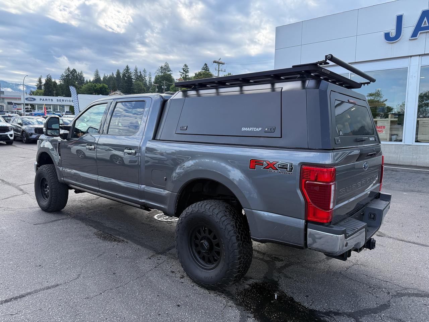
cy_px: 161
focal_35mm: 24
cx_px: 214
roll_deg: +0.0
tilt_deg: -3.7
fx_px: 297
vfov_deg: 56.8
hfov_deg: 71.6
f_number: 1.78
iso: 100
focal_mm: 6.76
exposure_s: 1/1653
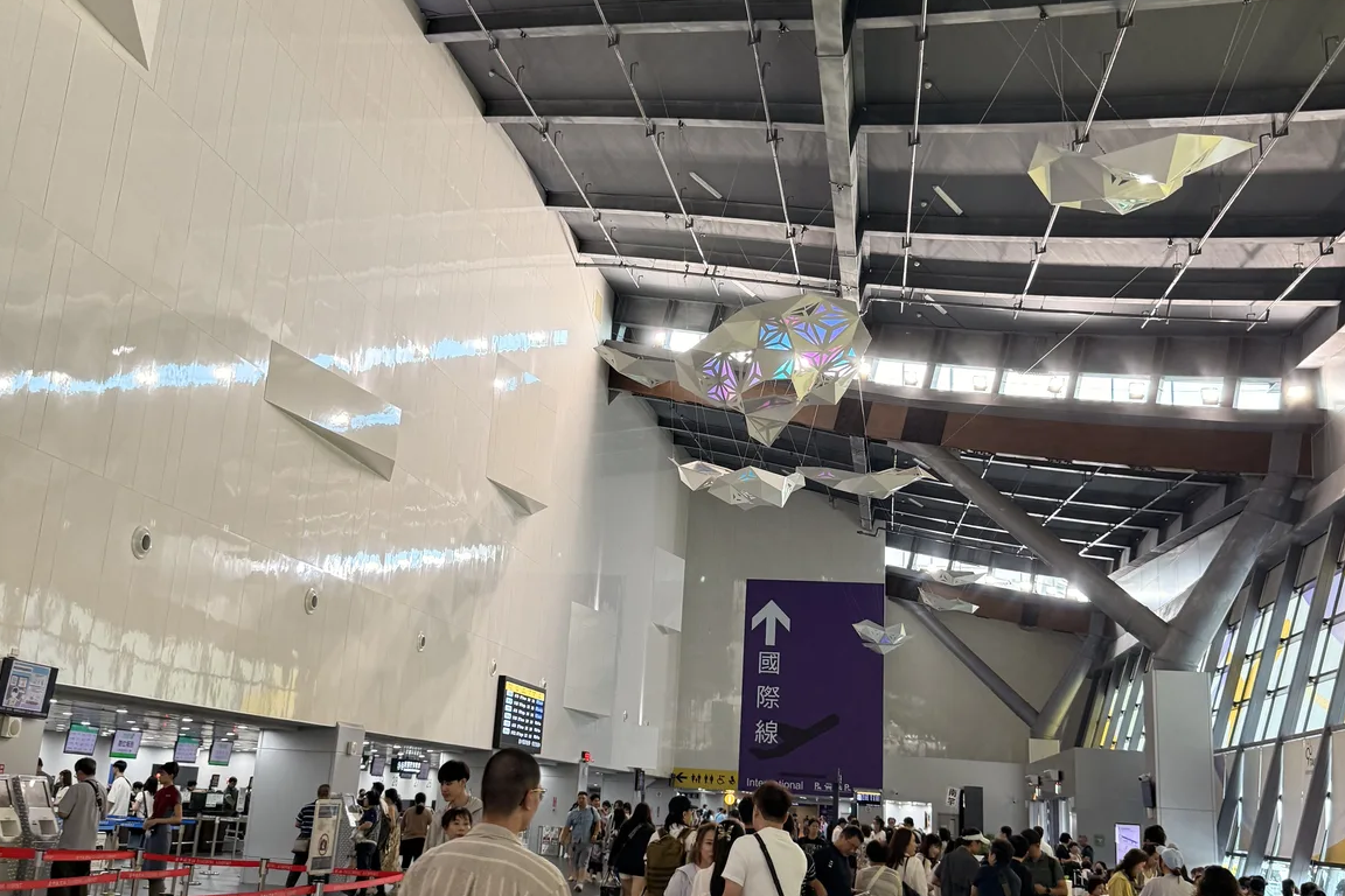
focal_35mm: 26
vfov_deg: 49.5
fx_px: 971
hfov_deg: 69.4
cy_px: 458
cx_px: 694
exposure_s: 1/120
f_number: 1.78
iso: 200
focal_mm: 6.76
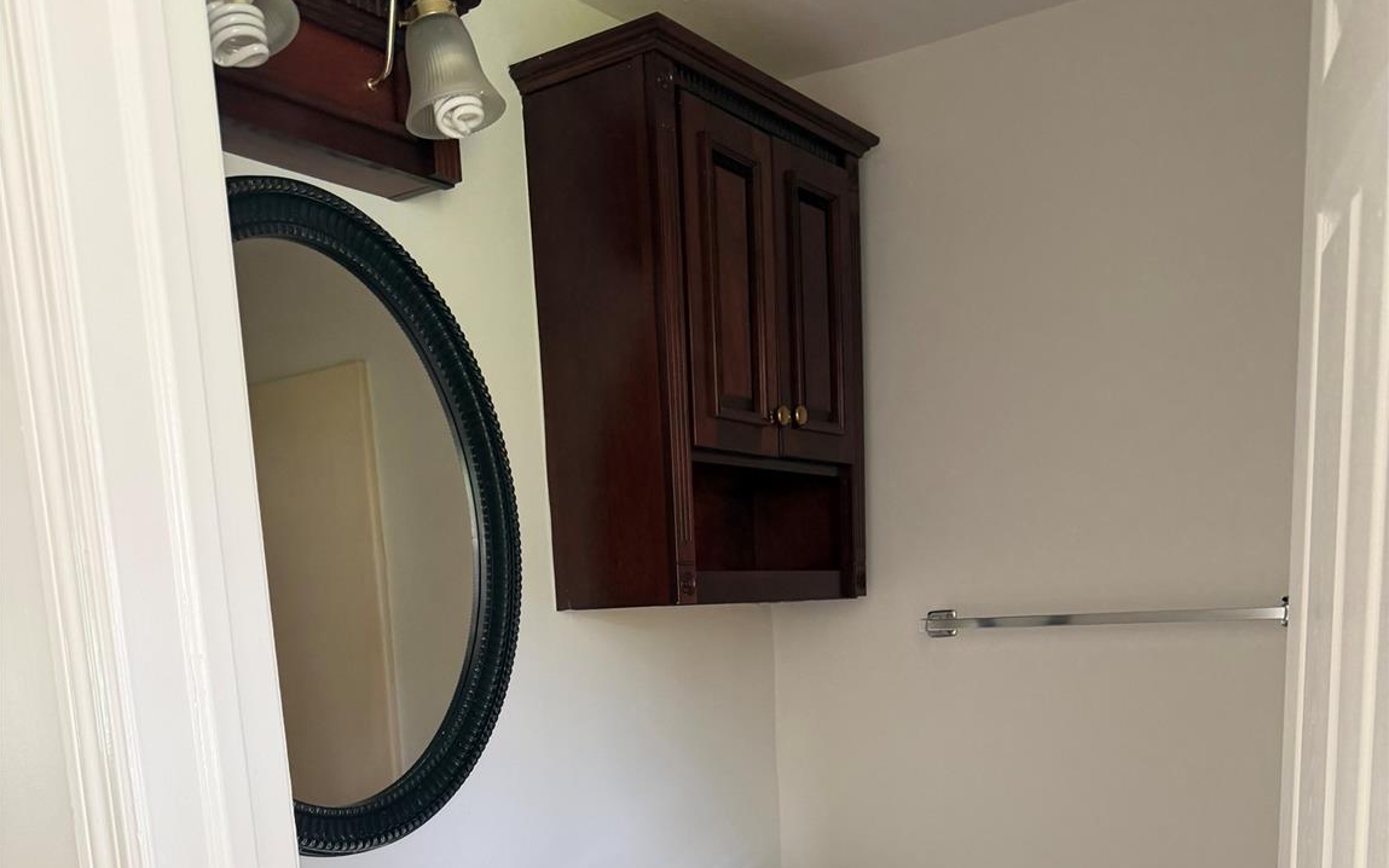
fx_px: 1287
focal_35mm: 34
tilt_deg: -9.9
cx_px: 694
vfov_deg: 33.9
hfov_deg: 56.7
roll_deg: +2.0
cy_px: 874
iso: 200
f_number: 1.78
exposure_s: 1/83
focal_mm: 6.76
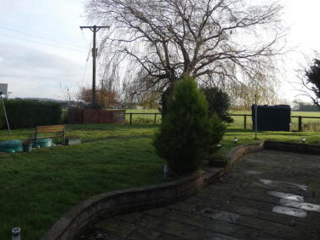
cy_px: 90
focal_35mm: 31
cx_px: 83
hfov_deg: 55.7
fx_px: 287
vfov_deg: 45.1
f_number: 2.8
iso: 80
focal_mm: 3.6
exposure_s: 1/500
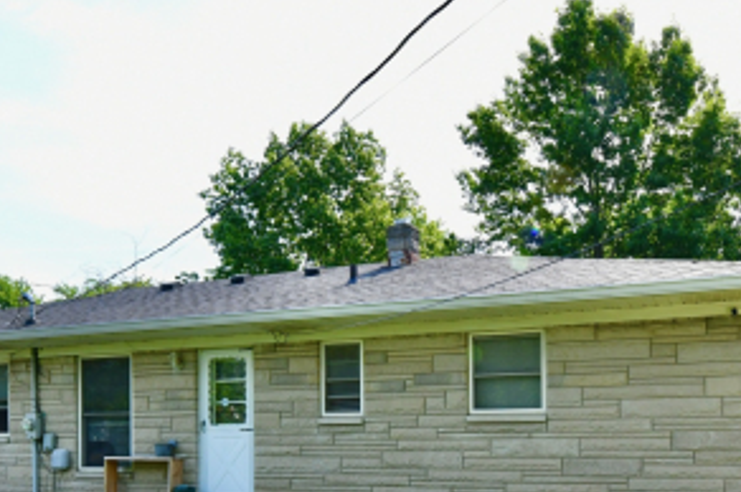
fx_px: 740
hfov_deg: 53.1
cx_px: 411
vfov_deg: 34.4
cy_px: 459
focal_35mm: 36
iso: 640
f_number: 9
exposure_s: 1/320
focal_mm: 14
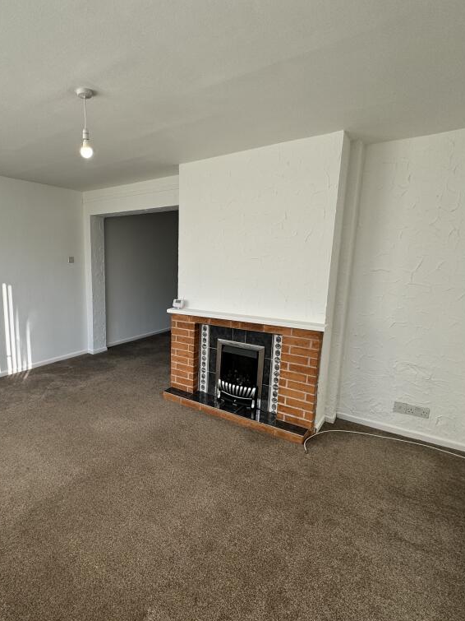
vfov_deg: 84.7
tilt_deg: -9.1
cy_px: 315
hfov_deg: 67.0
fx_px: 340
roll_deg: -0.6
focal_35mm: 19
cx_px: 159
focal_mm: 2.22
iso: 40
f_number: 2.2
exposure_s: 1/230
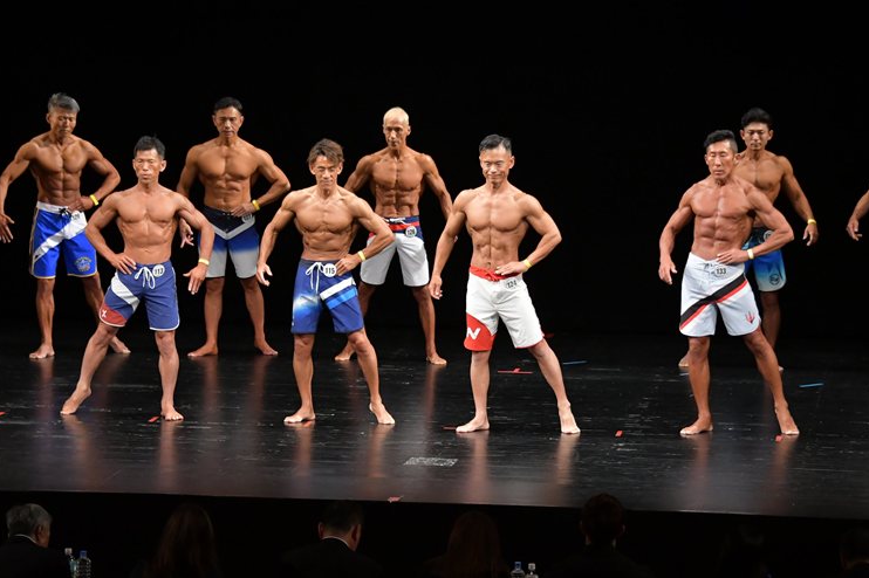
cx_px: 427
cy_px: 283
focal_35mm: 164
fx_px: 3957
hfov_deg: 12.5
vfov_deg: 8.4
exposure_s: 1/400
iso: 3200
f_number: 5.6
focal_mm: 105
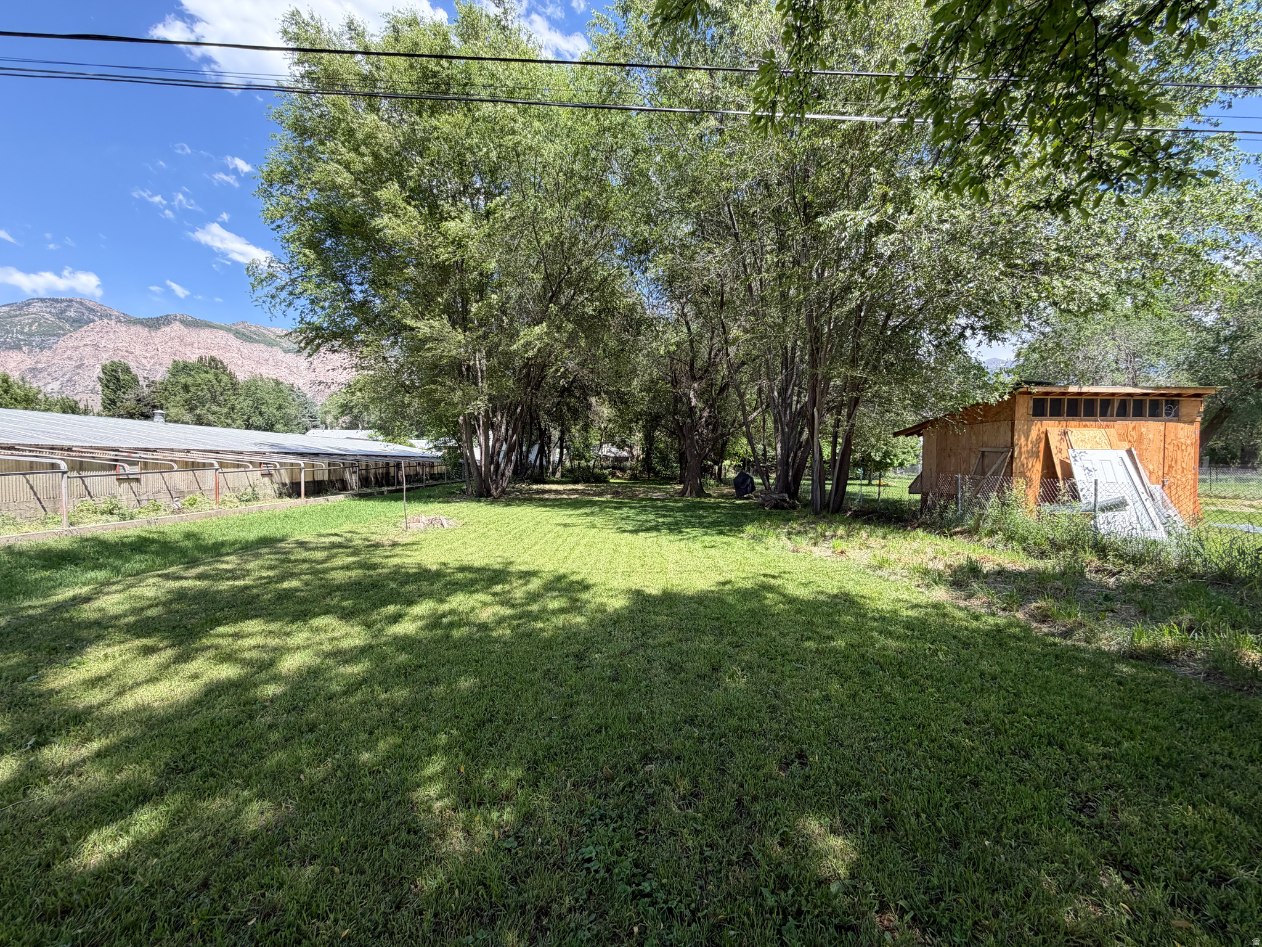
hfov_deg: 102.1
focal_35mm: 14
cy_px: 474
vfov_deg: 85.7
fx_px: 510
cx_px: 631
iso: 50
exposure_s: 1/500
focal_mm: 2.22
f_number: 2.2
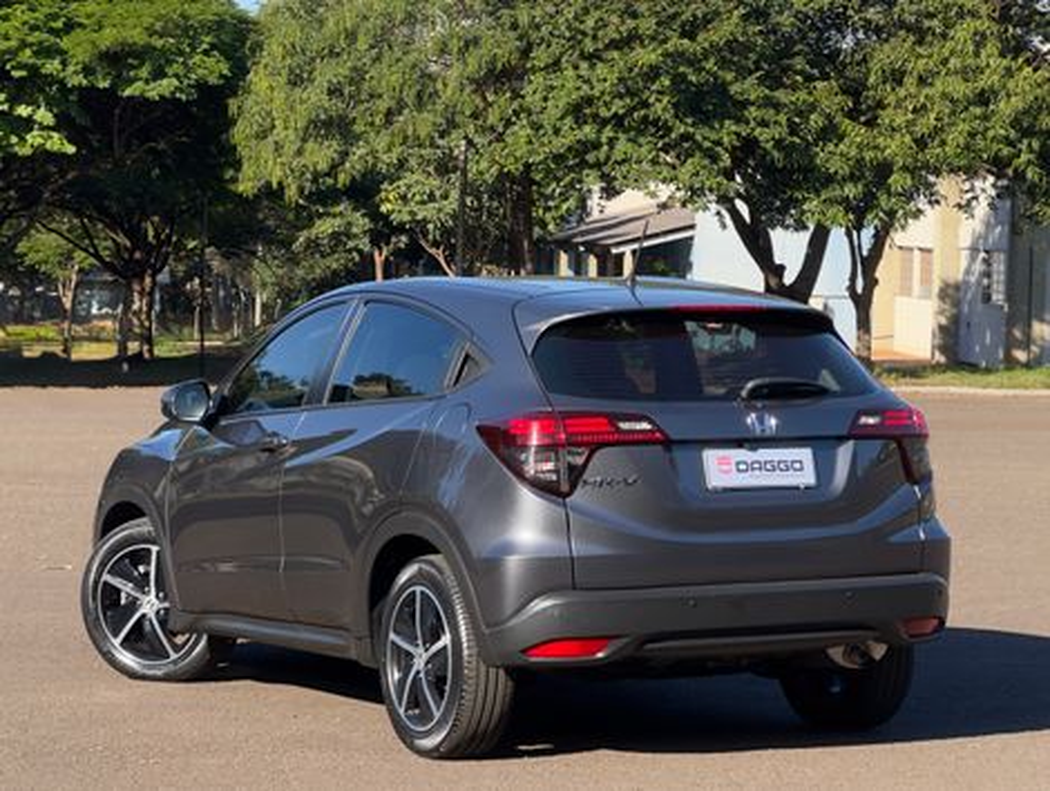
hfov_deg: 25.3
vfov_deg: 19.2
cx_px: 525
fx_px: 2339
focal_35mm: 77
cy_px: 396
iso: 25
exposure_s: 1/394
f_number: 2.8
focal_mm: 9
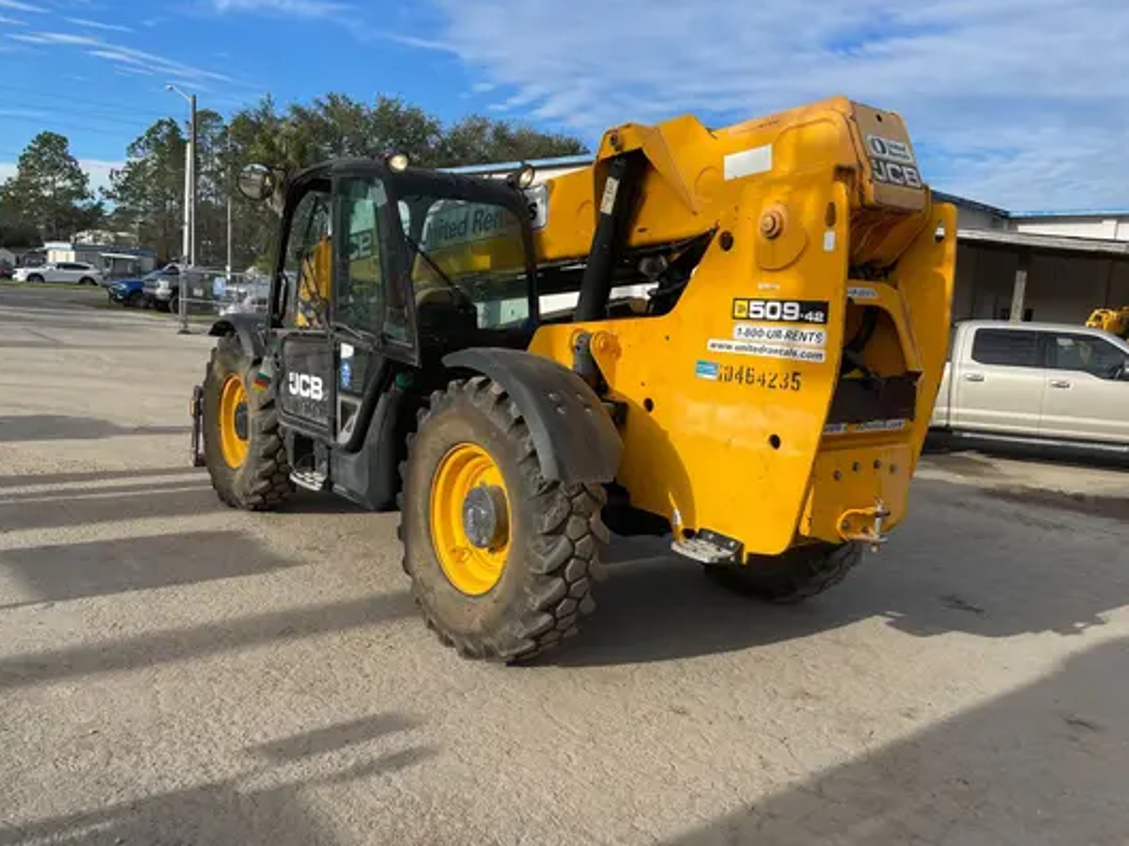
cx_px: 564
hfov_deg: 65.3
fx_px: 880
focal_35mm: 27
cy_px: 429
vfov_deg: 51.3
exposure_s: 1/2747
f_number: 1.6
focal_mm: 4.2
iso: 32
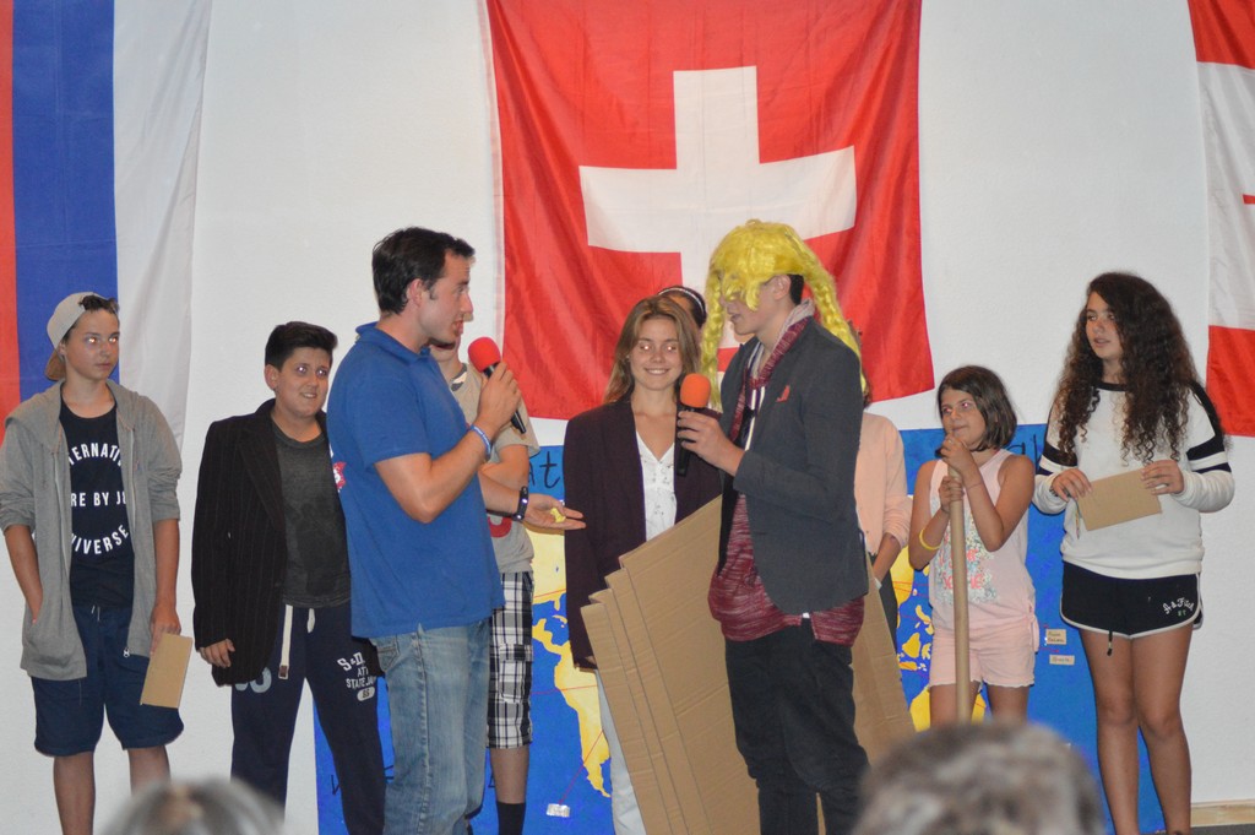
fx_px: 3657
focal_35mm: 105
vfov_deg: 13.0
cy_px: 418
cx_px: 628
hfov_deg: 19.5
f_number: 4
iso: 3200
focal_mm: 70
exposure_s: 1/160
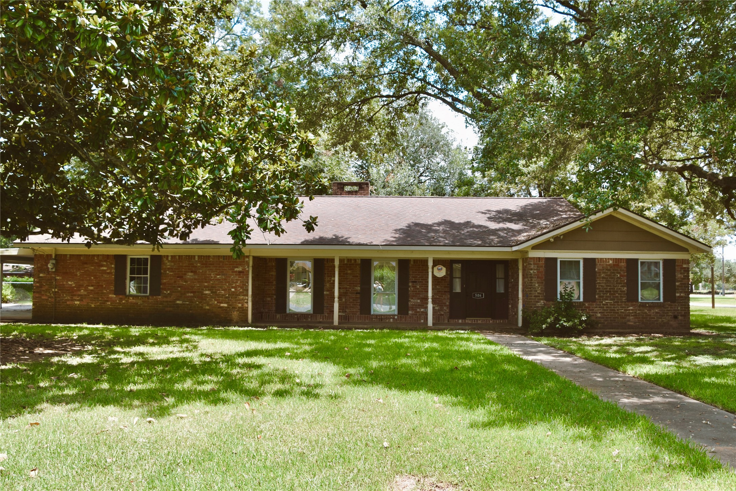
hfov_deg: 67.4
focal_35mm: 27
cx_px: 368
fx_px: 552
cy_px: 246
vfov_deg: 47.9
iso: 320
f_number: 8
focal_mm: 18
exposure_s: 1/250
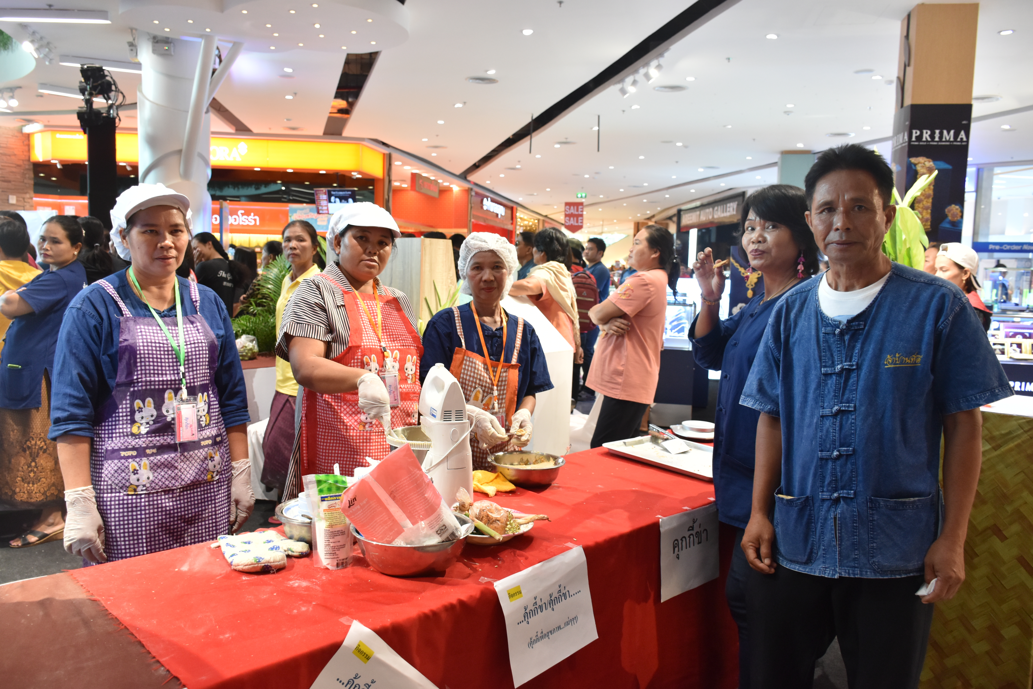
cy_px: 344
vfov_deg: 47.9
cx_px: 516
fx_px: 775
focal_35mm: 27
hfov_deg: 67.4
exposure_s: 1/100
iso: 800
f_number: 5
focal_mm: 18
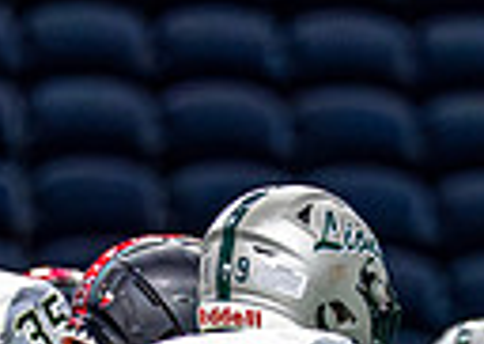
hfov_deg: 1.4
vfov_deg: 1.0
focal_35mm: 1398
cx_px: 396
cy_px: 472
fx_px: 19187
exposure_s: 1/2000
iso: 5000
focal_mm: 197
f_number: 2.8
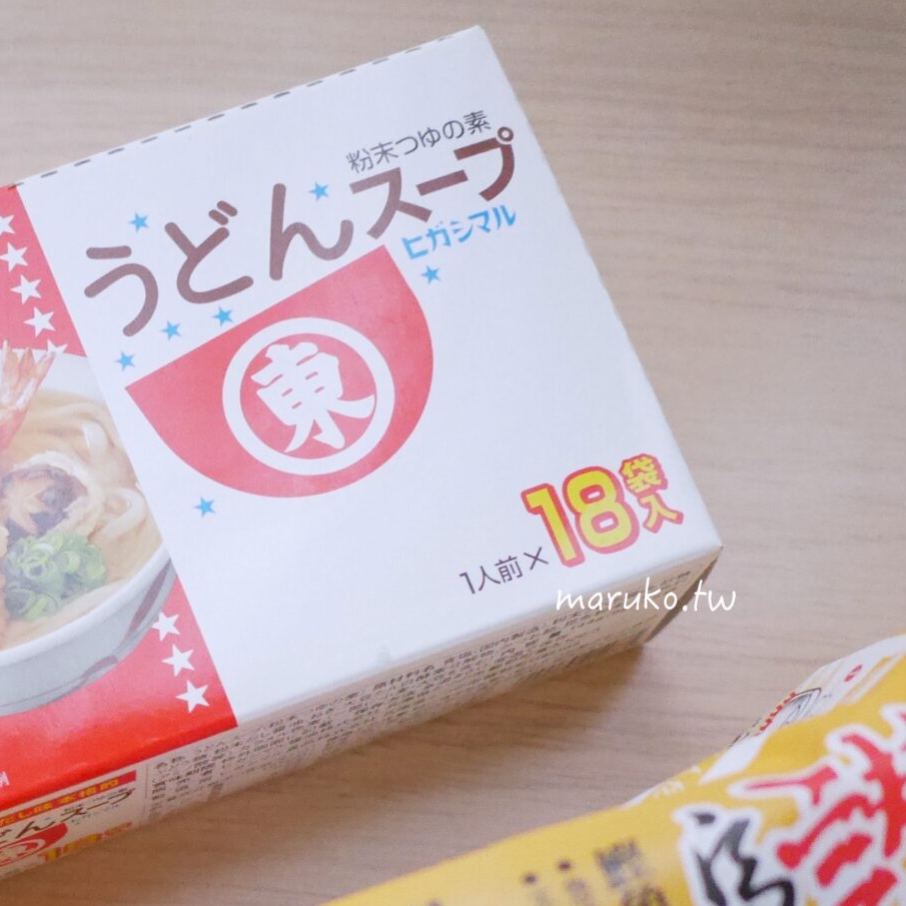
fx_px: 2221
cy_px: 913
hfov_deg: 22.5
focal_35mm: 75
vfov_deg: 22.2
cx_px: 102
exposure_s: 1/40
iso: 3200
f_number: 1.8
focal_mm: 15
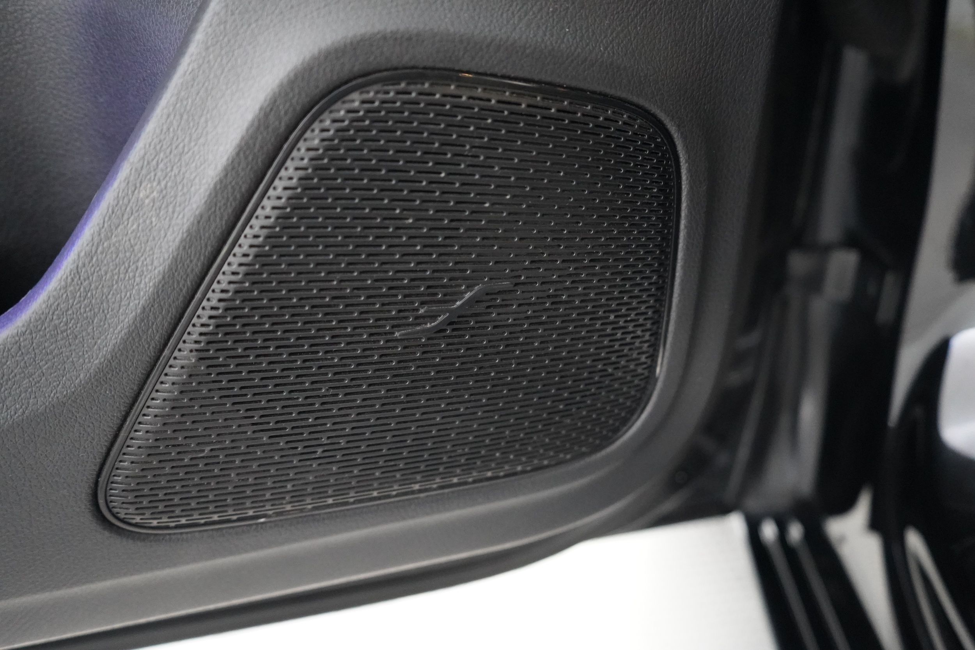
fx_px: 758
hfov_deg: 65.5
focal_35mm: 28
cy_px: 325
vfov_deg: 46.4
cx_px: 488
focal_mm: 28
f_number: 3.5
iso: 12800
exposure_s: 1/30
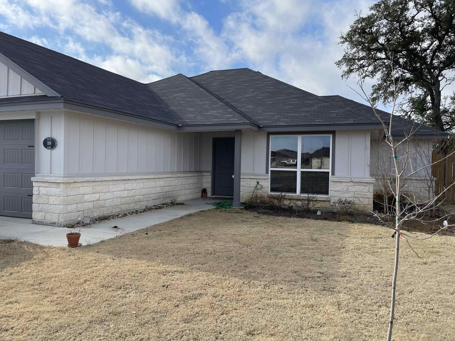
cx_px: 221
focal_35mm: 27
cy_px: 166
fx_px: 355
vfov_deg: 51.4
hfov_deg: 65.3
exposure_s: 1/4348
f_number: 1.6
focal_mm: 5.1
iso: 50
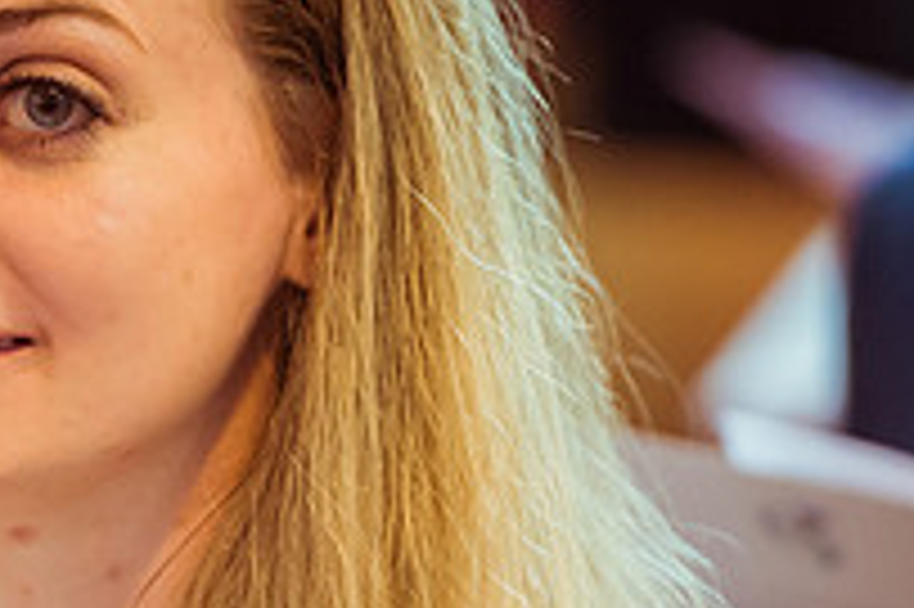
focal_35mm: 627
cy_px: 155
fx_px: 15906
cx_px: -9
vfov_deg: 2.2
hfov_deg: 3.3
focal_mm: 200
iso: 2800
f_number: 3.5
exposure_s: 1/200
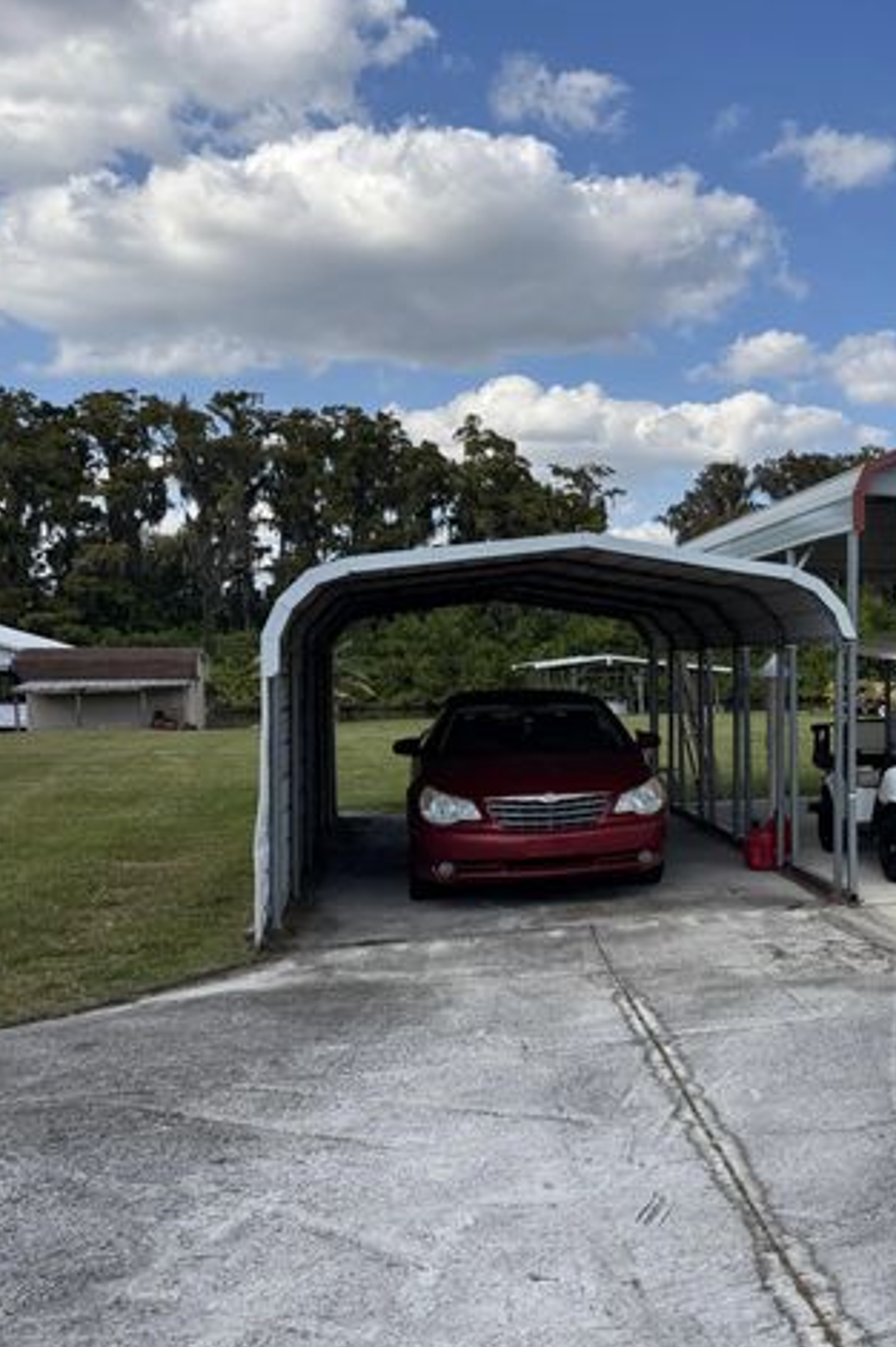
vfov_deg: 55.8
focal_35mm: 34
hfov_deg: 35.3
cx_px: 887
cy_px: 676
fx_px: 1270
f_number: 1.78
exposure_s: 1/3802
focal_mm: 6.76
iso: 80
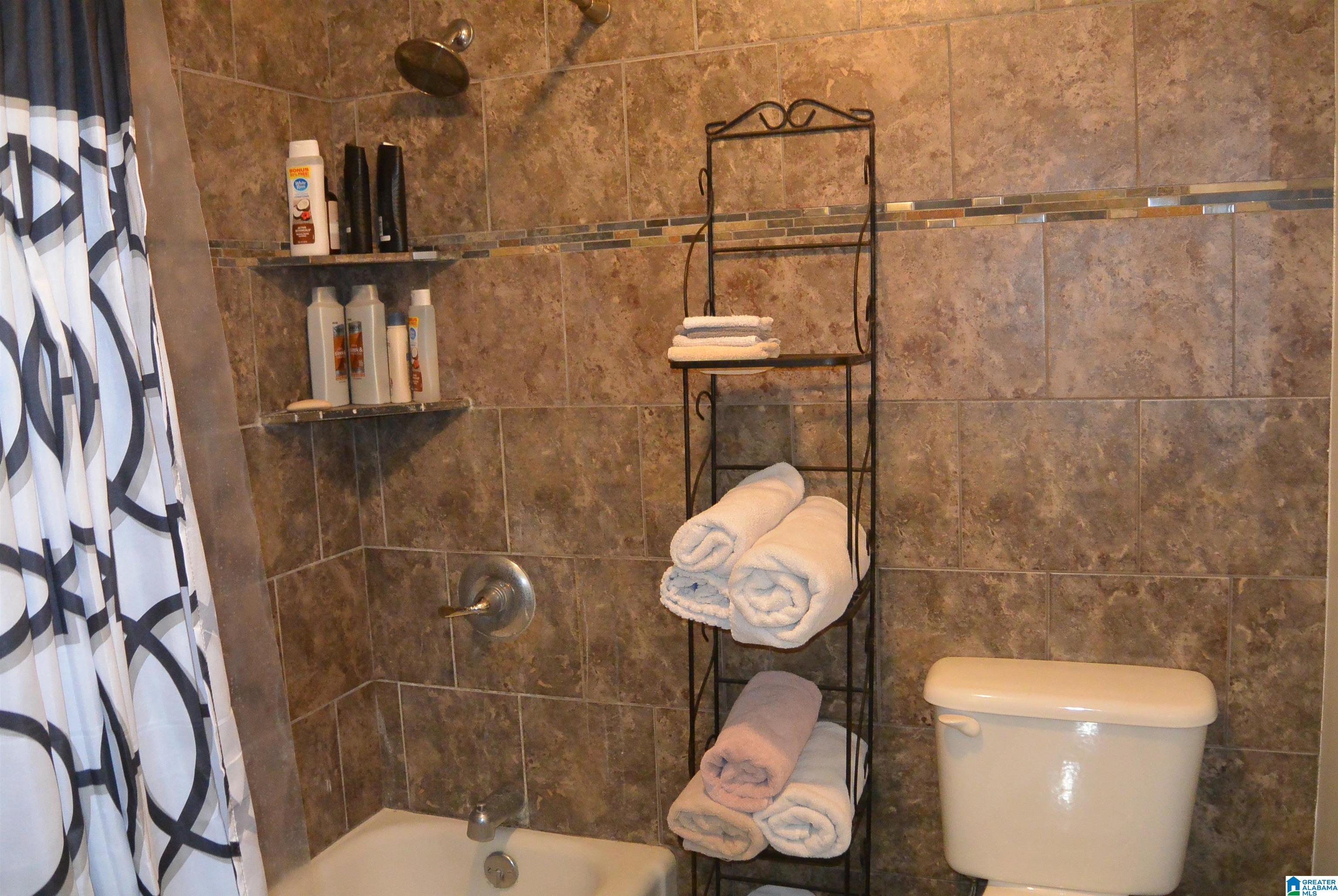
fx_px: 1079
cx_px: 669
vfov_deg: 45.1
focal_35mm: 29
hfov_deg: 63.6
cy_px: 448
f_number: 3.5
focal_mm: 11
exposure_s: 1/60
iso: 1600
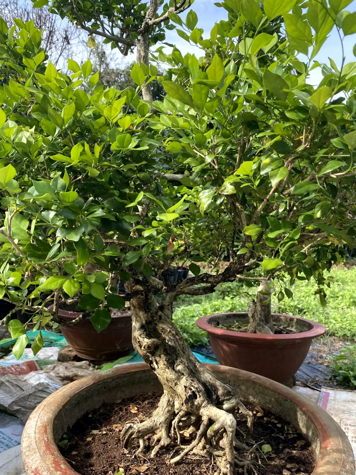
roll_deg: -2.2
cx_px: 185
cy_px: 263
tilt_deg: -6.1
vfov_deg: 58.2
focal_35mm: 31
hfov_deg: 45.4
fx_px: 425
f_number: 1.8
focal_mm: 4.25
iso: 32
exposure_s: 1/673
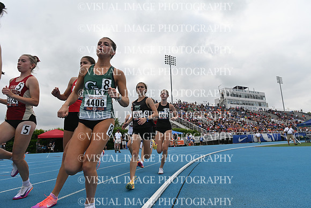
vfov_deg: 57.3
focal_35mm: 22
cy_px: 104
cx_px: 156
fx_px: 190
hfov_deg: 78.6
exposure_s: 1/2000
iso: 320
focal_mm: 22
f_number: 5.6
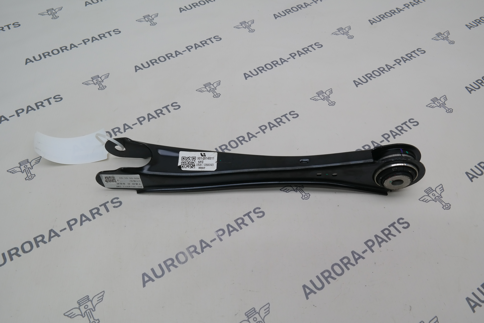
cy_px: 162
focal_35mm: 27
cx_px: 242
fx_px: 363
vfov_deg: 47.9
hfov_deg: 67.4
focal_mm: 18
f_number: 7.1
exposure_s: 1/40
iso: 200
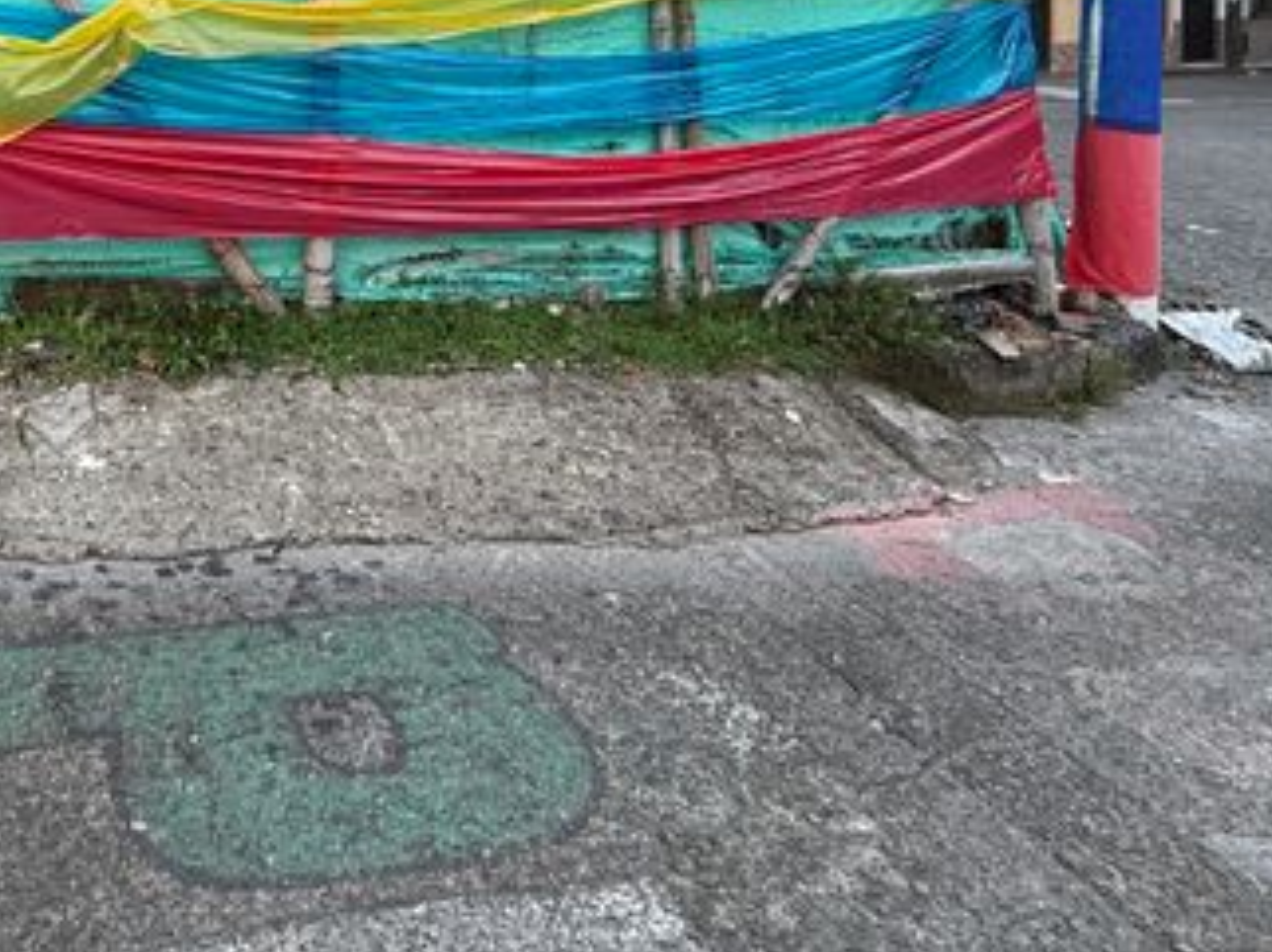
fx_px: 1065
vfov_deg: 41.6
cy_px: -8
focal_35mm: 29
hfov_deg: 56.7
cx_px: 235
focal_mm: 2.22
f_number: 2.2
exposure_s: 1/120
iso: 64
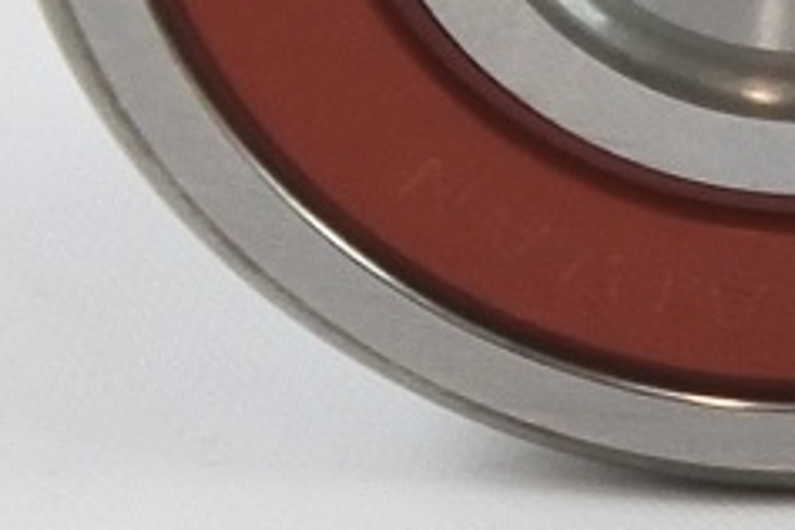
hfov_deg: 4.4
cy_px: -211
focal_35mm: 438
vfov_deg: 3.1
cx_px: 2824
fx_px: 9672
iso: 400
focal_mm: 20.6
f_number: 4.8
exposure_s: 1/125
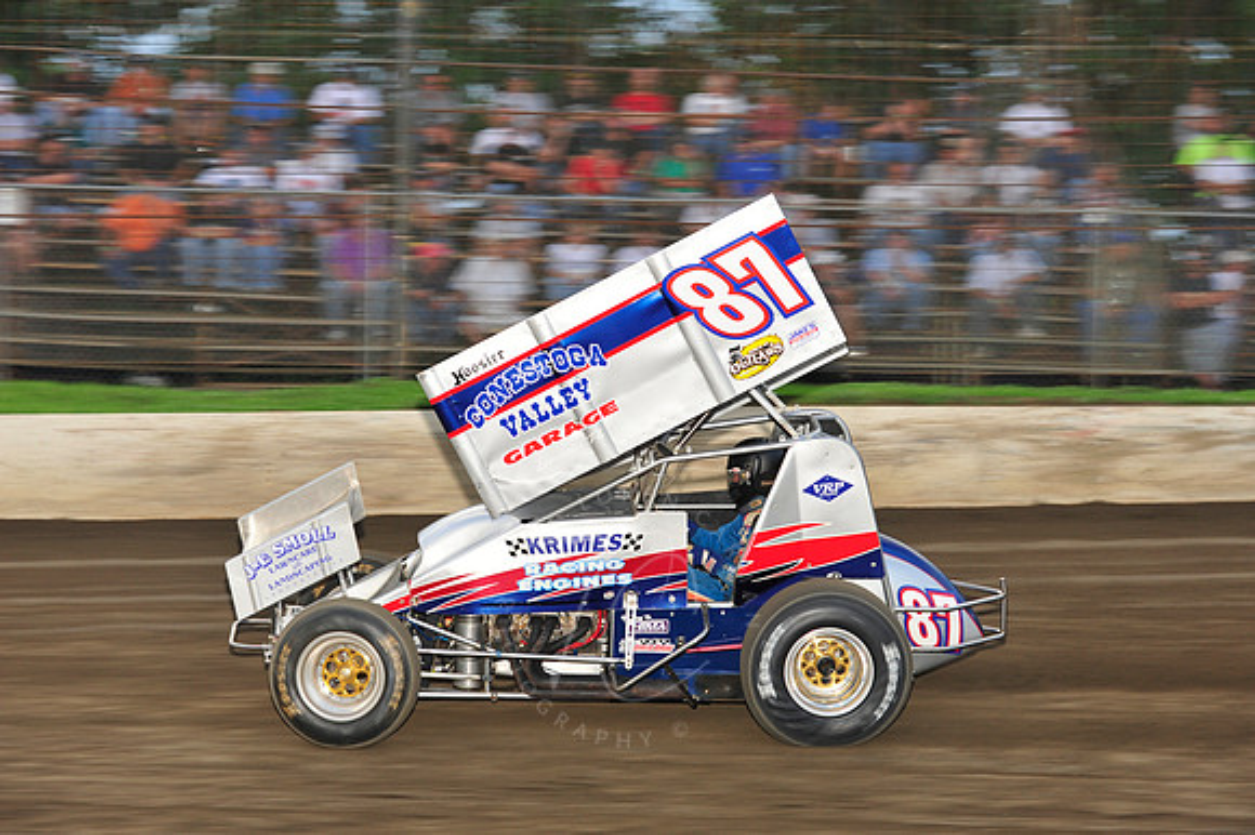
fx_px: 3658
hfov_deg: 19.5
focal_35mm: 105
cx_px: 628
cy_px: 418
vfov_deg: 13.0
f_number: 6.3
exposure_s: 1/320
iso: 640
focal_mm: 105
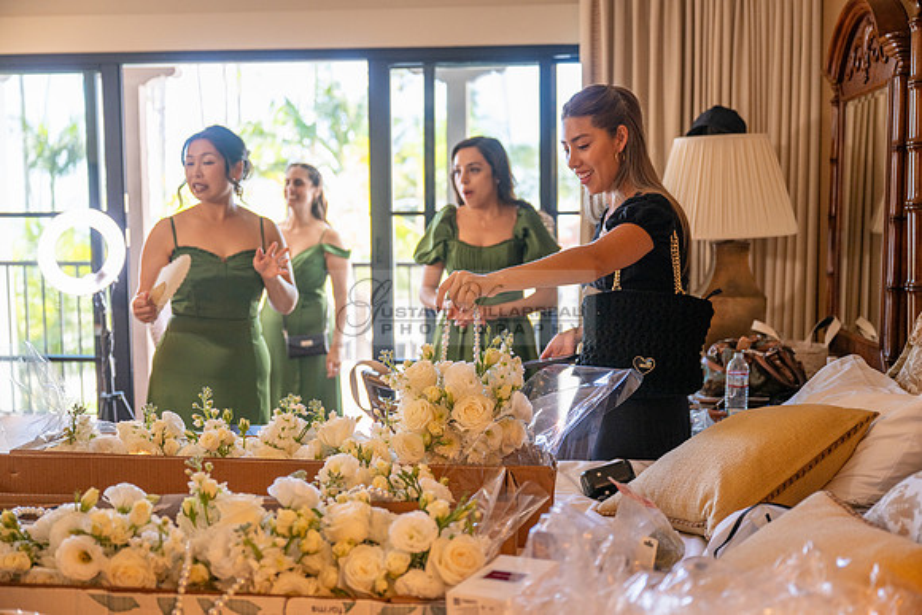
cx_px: 461
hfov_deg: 47.4
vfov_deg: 32.6
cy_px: 308
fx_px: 1050
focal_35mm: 41
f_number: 2.8
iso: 500
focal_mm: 41
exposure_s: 1/320
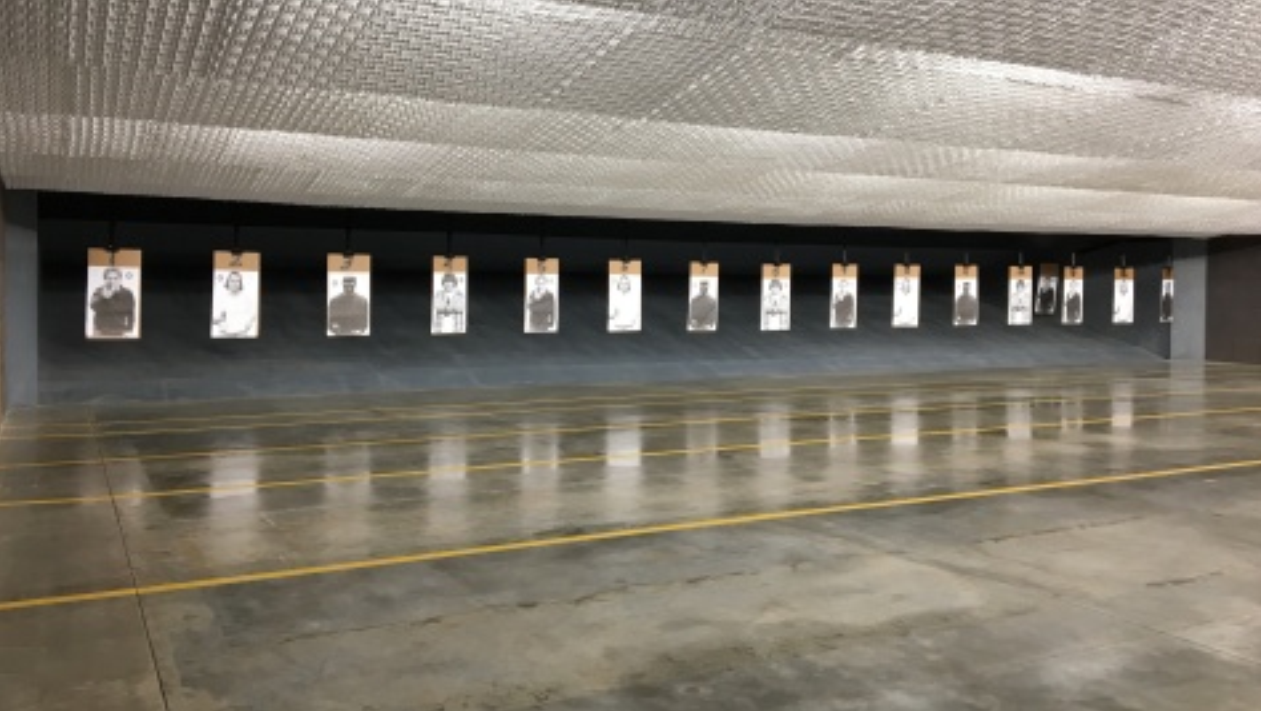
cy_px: 306
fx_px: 1070
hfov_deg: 61.0
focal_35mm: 32
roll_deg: +0.0
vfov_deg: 36.6
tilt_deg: +0.3
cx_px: 636
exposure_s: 1/30
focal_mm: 4.15
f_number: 2.2
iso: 50
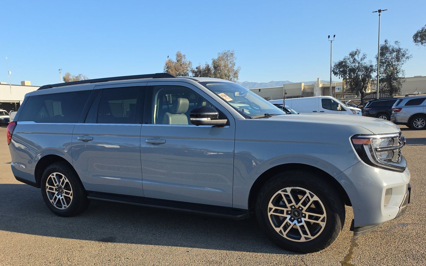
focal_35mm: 27
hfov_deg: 68.3
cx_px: 198
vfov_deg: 45.7
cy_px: 164
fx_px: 313
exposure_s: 1/2489
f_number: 1.4
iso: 63
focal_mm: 6.5
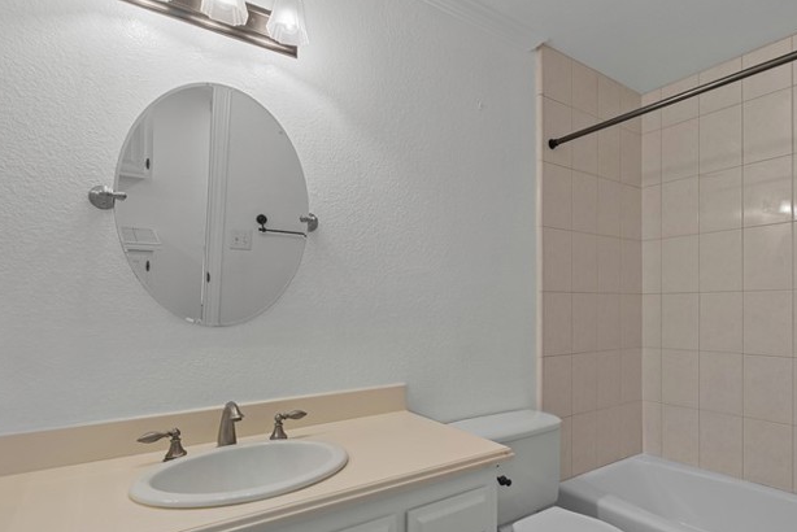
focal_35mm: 20
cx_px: 461
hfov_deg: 83.3
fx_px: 443
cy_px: 303
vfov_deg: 61.7
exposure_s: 1/10
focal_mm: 12
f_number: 5
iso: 1000
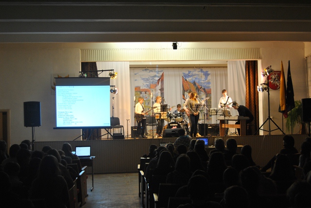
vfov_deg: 28.1
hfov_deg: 41.1
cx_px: 156
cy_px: 104
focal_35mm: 48
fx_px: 415
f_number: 5.6
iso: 400
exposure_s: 1/30
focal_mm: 32
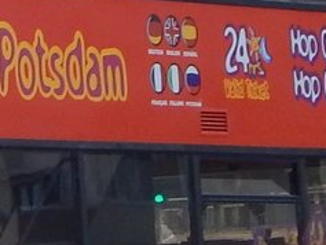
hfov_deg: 5.1
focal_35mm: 380
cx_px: -374
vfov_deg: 3.9
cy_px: 169
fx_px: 3581
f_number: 4.2
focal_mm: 13.5
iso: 125
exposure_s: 1/1500
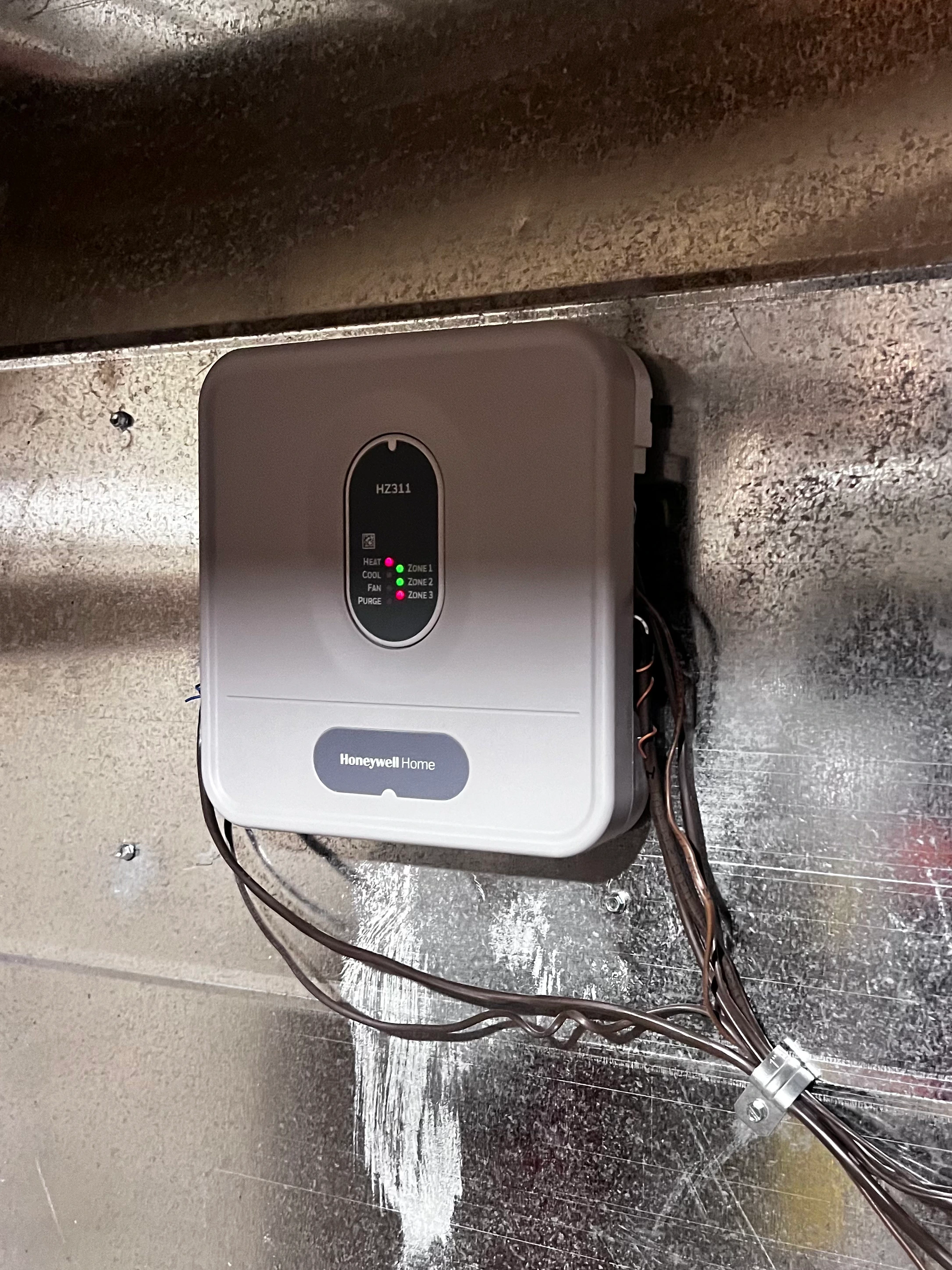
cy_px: 635
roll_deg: -1.9
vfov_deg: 67.3
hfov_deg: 53.1
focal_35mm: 26
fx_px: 953
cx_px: 476
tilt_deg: -1.6
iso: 640
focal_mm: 5.7
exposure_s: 1/30
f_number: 1.5
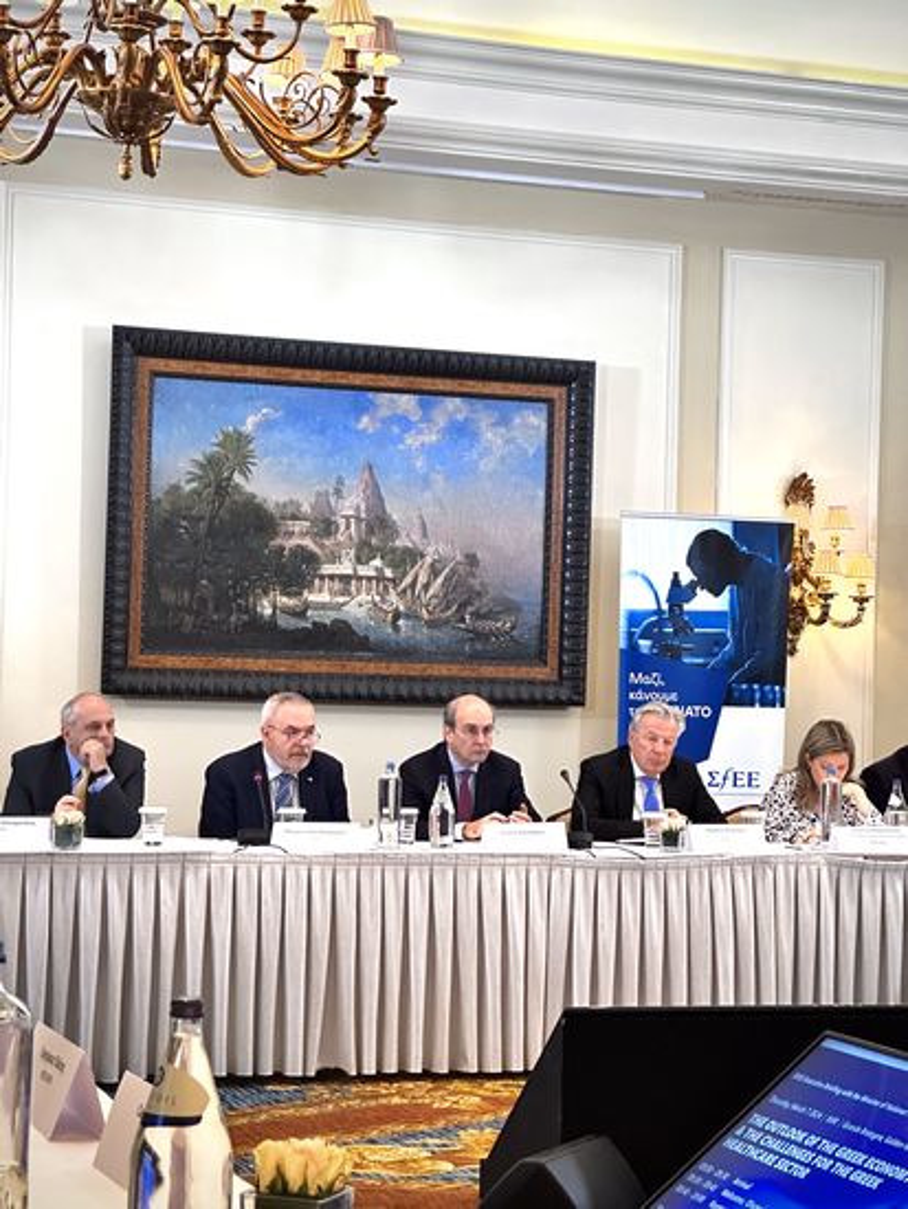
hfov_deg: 19.2
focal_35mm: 77
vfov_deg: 25.3
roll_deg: -2.5
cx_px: 454
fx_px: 2691
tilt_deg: +3.3
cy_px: 604
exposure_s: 1/50
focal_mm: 9
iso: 320
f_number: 2.8
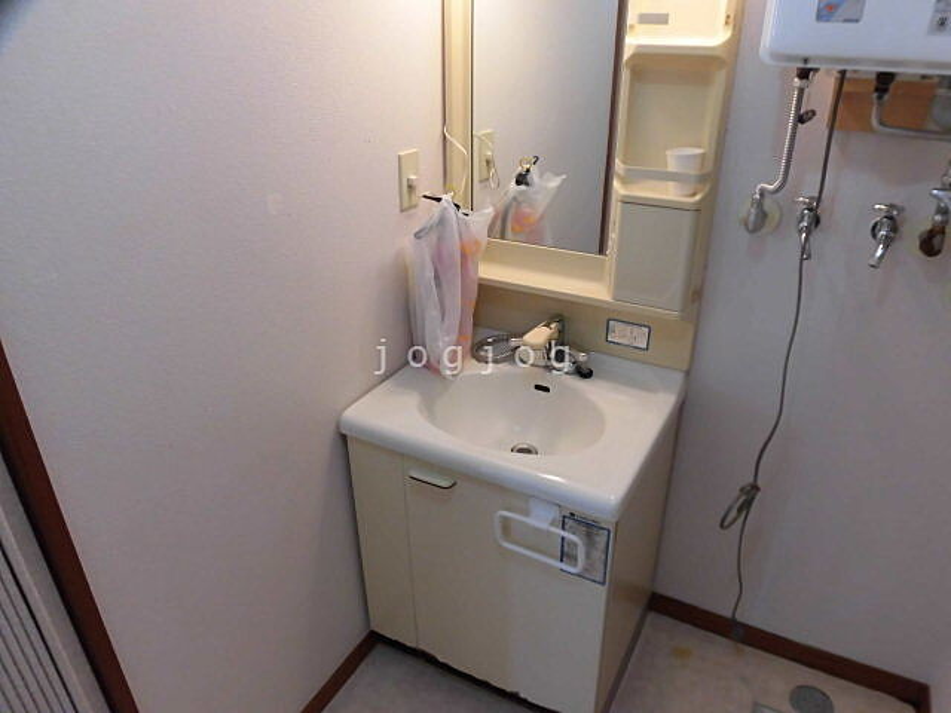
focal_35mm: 24
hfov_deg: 71.6
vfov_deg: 56.8
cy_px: 356
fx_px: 659
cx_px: 476
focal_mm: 4.3
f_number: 3.1
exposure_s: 1/50
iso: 250
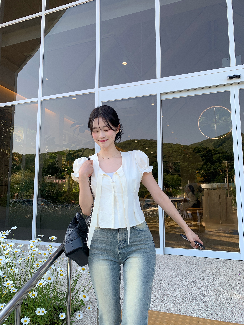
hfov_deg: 53.1
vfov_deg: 67.3
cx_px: 122
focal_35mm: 26
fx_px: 244
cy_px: 162
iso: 25
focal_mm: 4.25
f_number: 1.8
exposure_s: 1/248
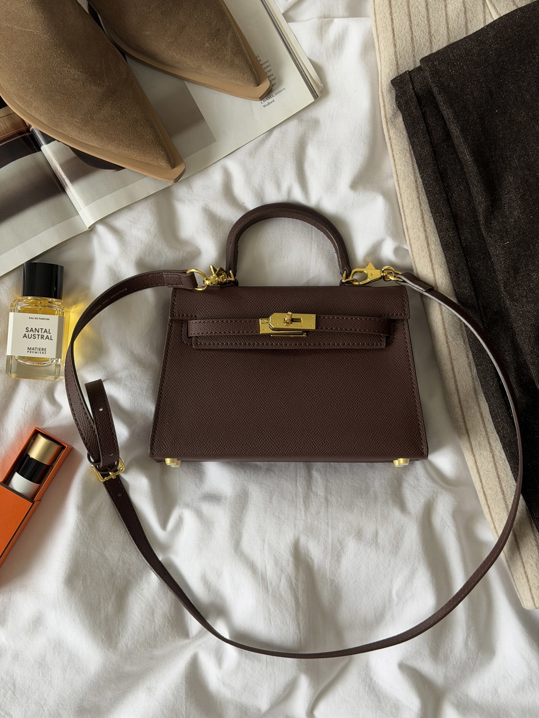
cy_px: 359
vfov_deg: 39.7
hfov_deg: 30.3
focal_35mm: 48
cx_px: 270
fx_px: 997
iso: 125
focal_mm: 6.76
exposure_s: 1/60
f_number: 1.78
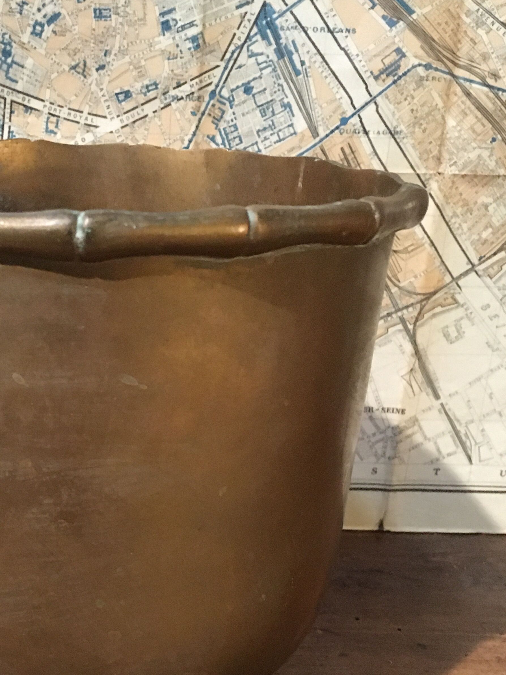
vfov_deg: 37.8
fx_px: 955
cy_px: 521
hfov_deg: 28.9
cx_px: 88
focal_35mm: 49
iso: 320
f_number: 2.2
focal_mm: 4.15
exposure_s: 1/17
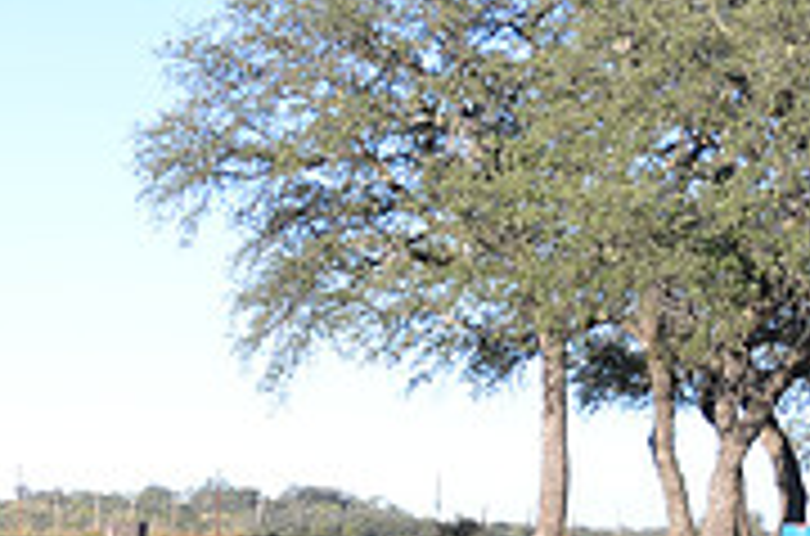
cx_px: -468
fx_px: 2828
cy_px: 644
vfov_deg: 10.6
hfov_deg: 14.9
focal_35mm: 126
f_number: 5.6
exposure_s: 1/125
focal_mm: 26
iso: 320
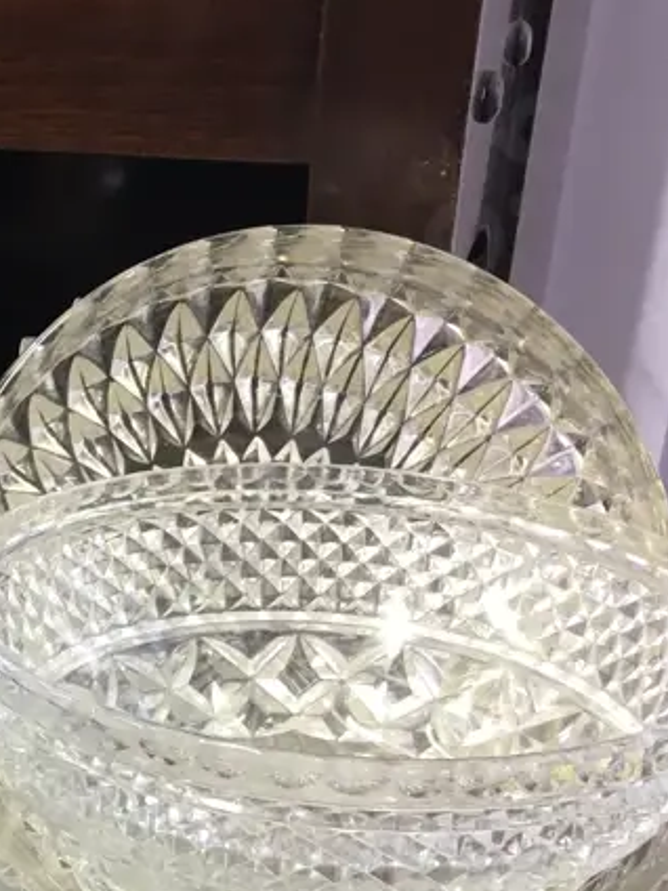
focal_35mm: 70
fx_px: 1801
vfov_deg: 26.2
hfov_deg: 20.2
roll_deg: +0.8
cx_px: -38
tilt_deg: -33.4
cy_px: 906
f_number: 2.2
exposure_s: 1/17
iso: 50
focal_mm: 4.15
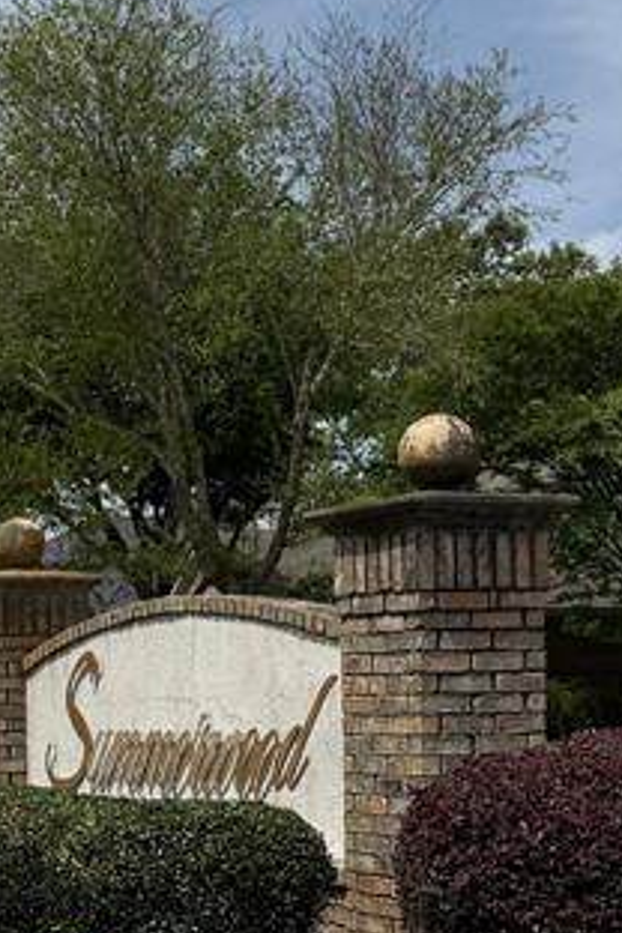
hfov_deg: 16.1
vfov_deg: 24.6
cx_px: -75
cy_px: 670
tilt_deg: +1.0
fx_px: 2125
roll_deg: +1.3
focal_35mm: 82
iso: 80
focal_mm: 6.76
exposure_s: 1/8130
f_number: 1.78
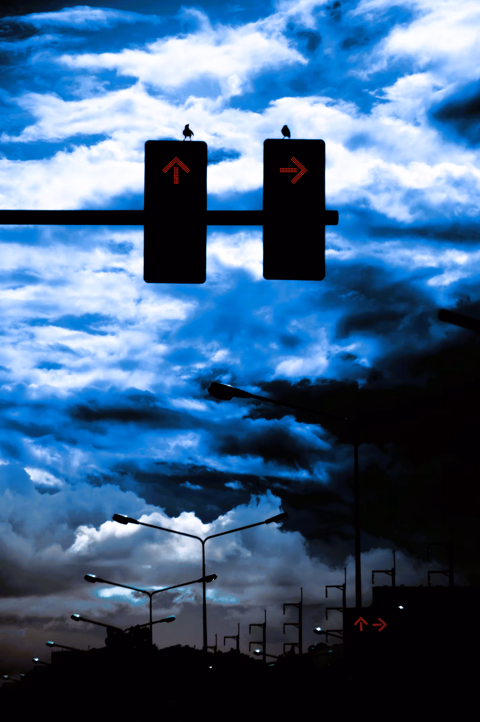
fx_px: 2767
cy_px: 361
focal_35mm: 138
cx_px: 240
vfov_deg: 14.9
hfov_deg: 9.9
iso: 100
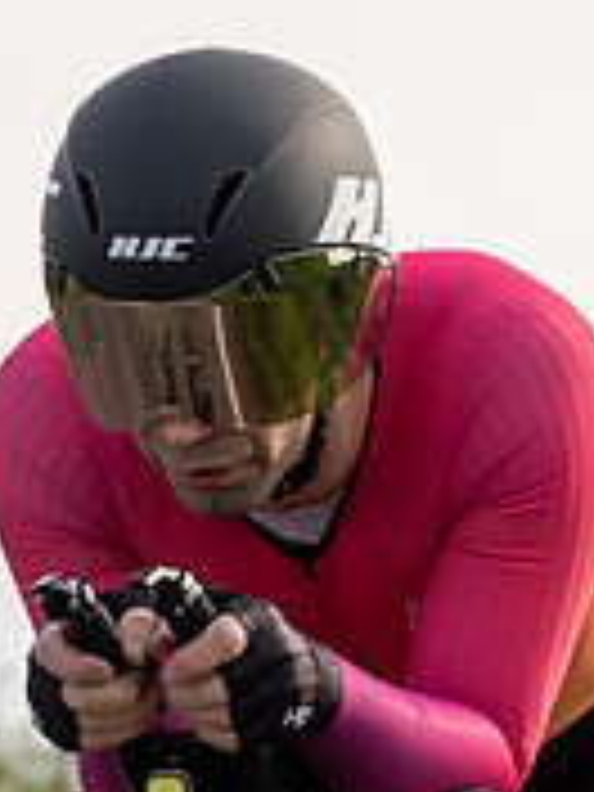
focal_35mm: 600
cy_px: 954
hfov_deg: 2.5
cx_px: -346
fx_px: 13728
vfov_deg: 3.3
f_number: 4
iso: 160
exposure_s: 1/1000
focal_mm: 70
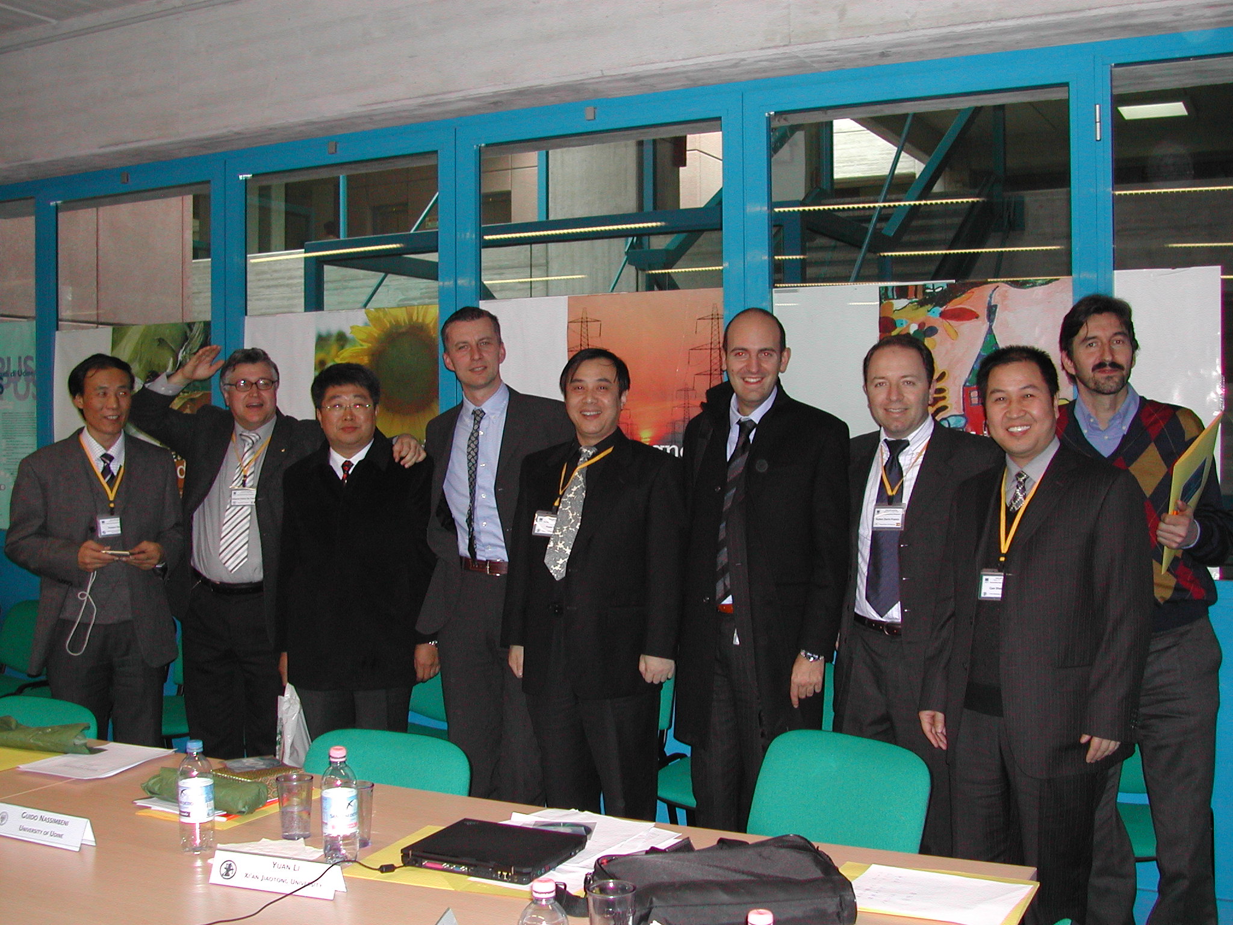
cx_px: 616
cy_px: 462
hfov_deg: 49.0
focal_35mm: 38
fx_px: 1354
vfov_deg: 37.7
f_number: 2.8
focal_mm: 8
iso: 201
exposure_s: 1/60
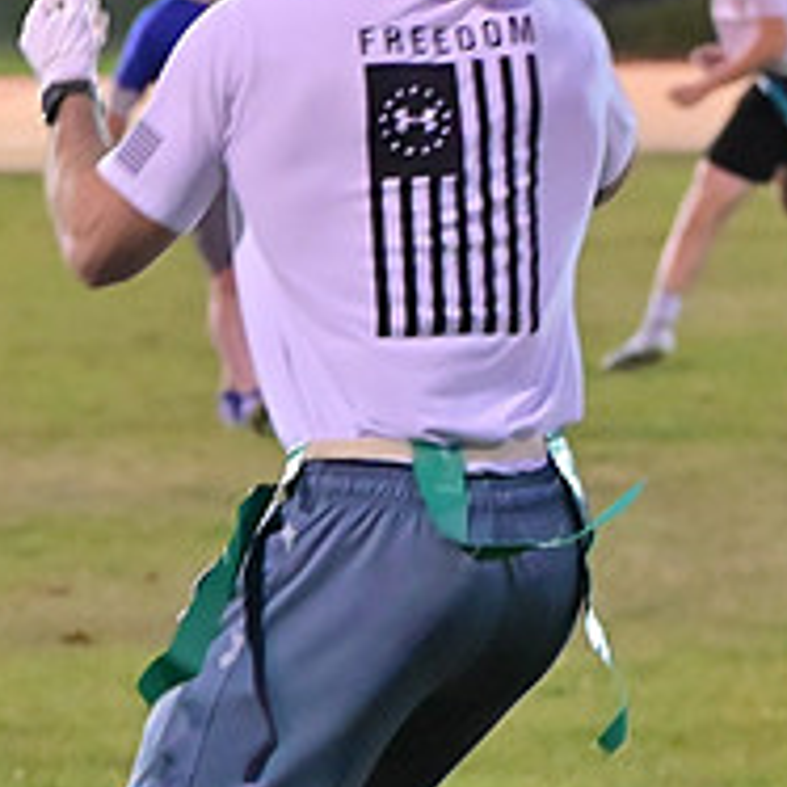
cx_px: 17
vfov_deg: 4.4
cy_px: 646
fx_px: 10160
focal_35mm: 395
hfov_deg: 4.4
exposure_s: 1/400
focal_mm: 100
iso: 6400
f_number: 4
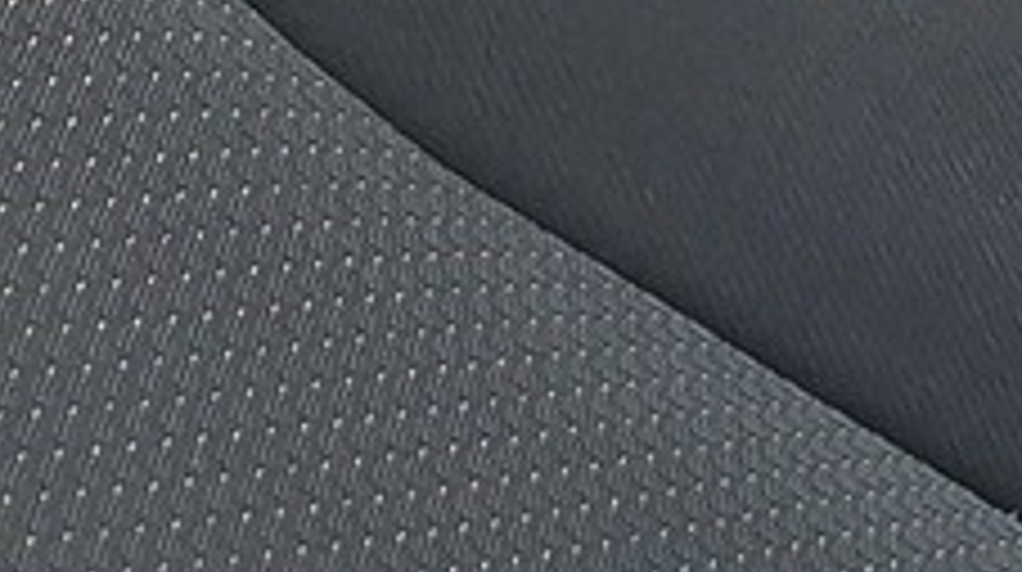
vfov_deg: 6.5
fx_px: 4790
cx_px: 3597
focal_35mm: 177
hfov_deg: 8.6
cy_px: -743
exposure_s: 1/50
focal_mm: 5.54
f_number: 1.8
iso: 50
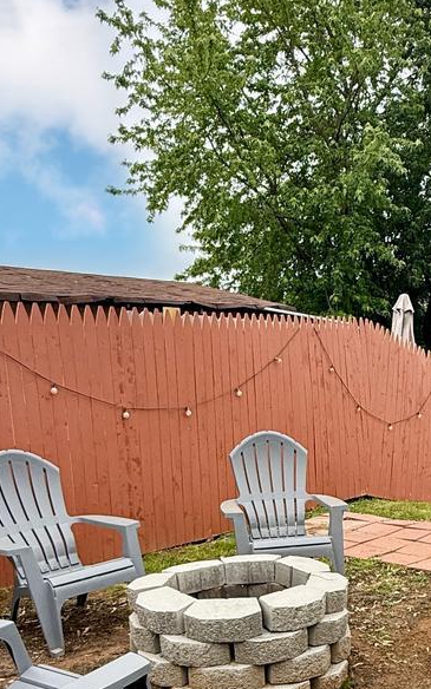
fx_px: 733
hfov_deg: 32.0
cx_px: 334
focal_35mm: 39
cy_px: 505
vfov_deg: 48.7
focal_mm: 2.22
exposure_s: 1/679
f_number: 2.2
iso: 64
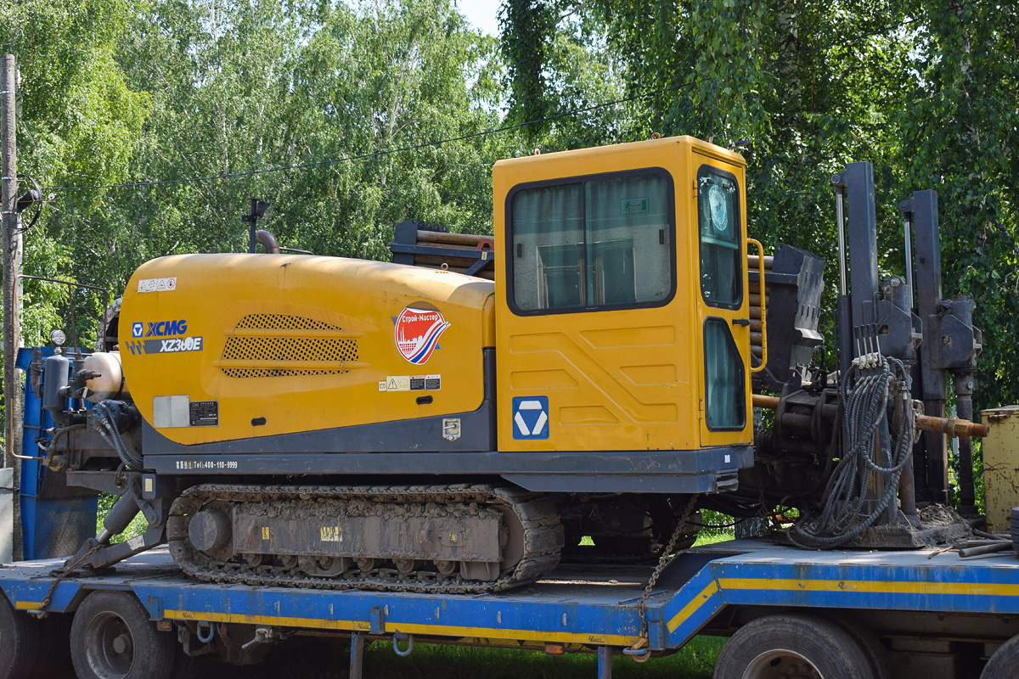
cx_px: 510
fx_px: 1274
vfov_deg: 29.9
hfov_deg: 43.6
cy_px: 340
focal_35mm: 45
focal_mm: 30
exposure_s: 1/320
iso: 200
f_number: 5.6
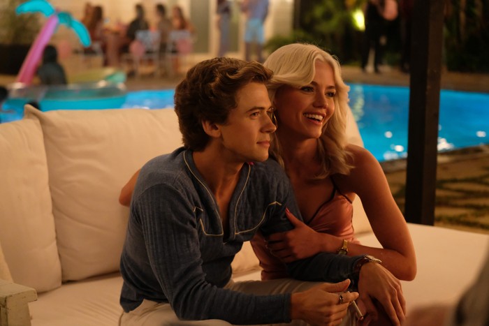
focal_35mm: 75
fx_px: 1019
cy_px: 163
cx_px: 244
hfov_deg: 27.0
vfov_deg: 18.2
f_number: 2.8
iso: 5000
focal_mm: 50
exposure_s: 1/100
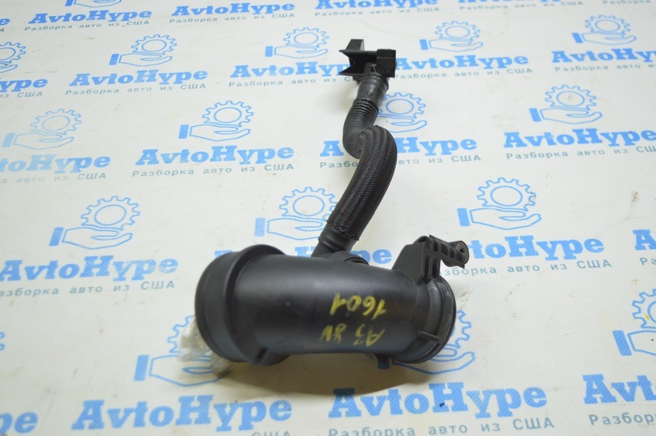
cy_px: 218
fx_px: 819
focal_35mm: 45
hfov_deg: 43.6
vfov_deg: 29.8
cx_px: 328
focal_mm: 30
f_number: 4.2
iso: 400
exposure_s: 1/40
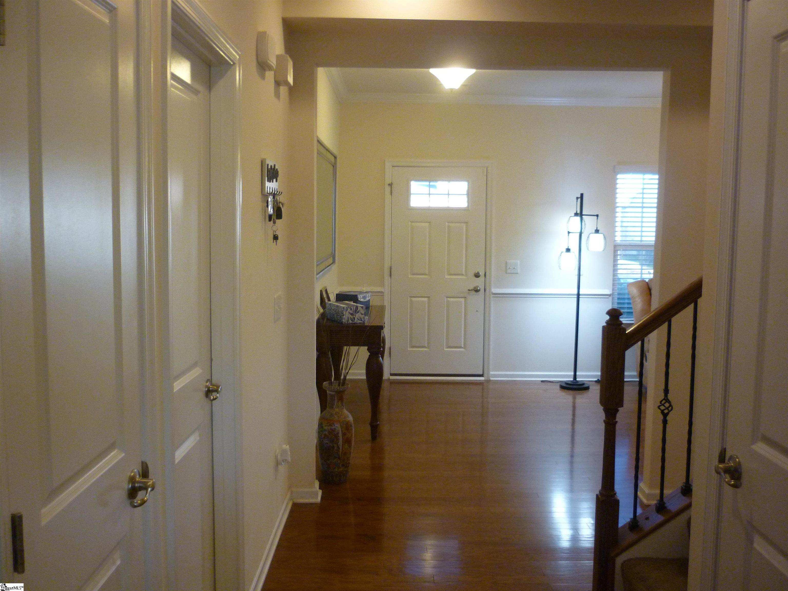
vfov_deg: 42.9
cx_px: 394
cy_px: 296
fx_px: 751
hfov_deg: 55.4
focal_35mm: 33
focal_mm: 5.5
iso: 250
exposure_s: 1/30
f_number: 2.8
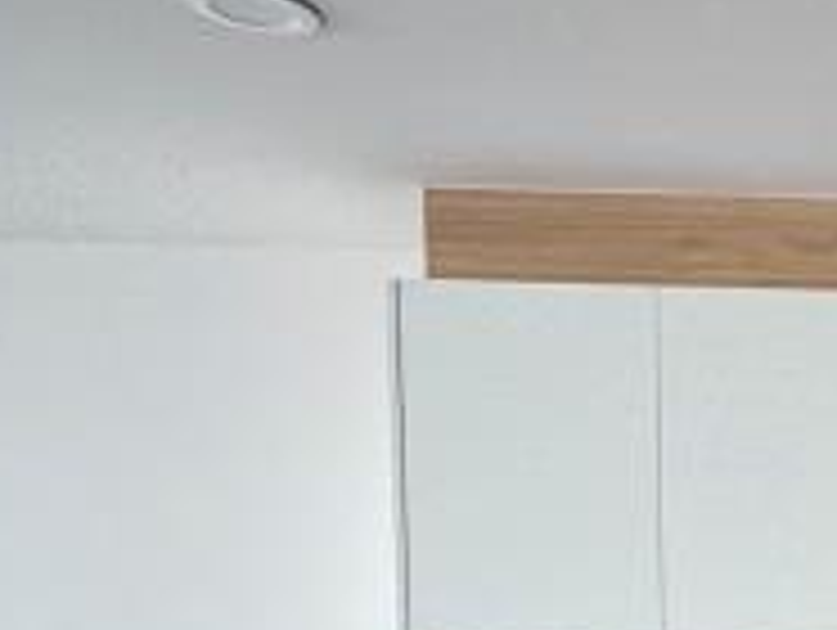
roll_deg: -0.7
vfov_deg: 16.7
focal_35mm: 77
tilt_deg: -7.2
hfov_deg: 21.5
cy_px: 1053
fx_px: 1864
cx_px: 1238
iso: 200
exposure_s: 1/99
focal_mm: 2.22
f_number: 2.2
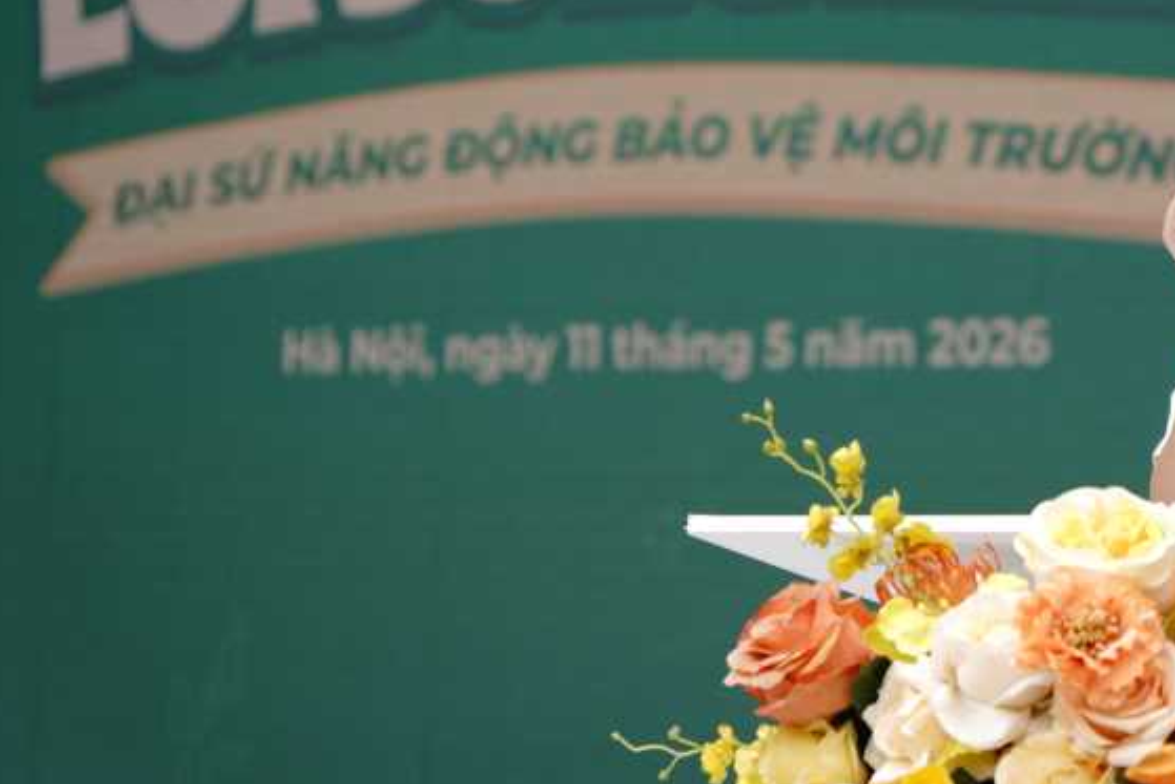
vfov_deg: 10.0
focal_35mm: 137
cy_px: 190
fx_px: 4469
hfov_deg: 14.9
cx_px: 902
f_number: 3.2
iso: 100
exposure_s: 1/500
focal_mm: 51
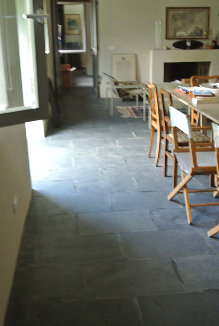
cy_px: 163
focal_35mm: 47
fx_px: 428
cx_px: 110
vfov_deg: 41.9
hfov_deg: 28.7
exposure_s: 1/30
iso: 720
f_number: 4.5
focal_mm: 17.5
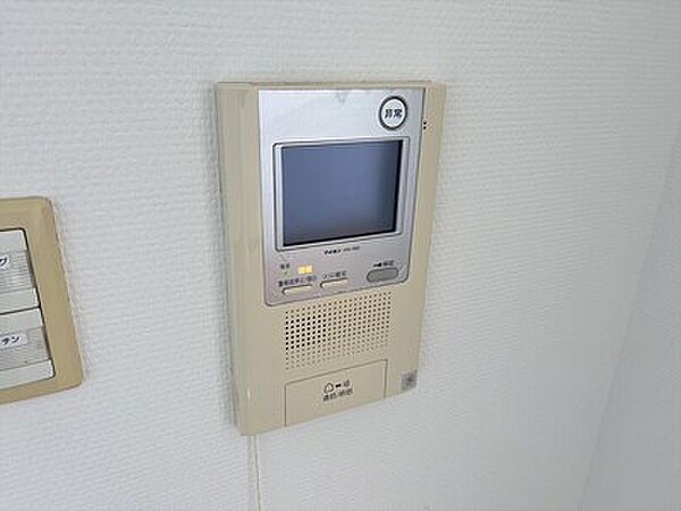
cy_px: 256
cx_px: 340
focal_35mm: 26
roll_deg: -0.9
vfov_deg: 53.1
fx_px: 511
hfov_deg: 67.3
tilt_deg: -23.3
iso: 100
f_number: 1.6
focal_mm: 5.1
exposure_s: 1/100
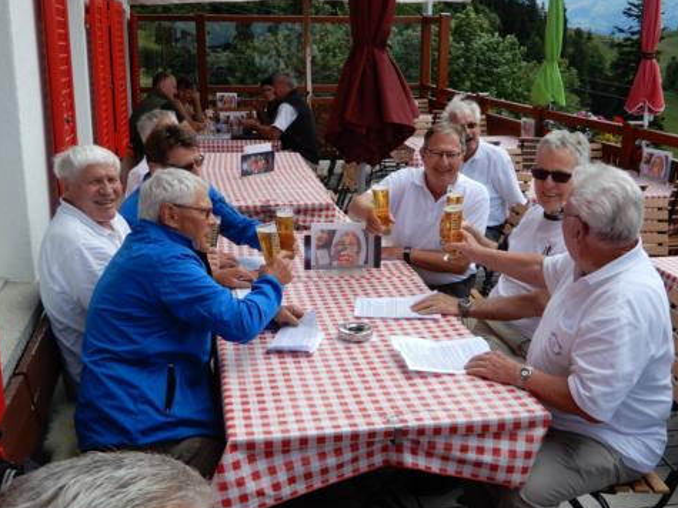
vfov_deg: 35.9
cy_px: 265
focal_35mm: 40
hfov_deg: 46.8
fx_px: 783
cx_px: 353
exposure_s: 1/640
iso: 80
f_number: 4
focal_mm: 6.8
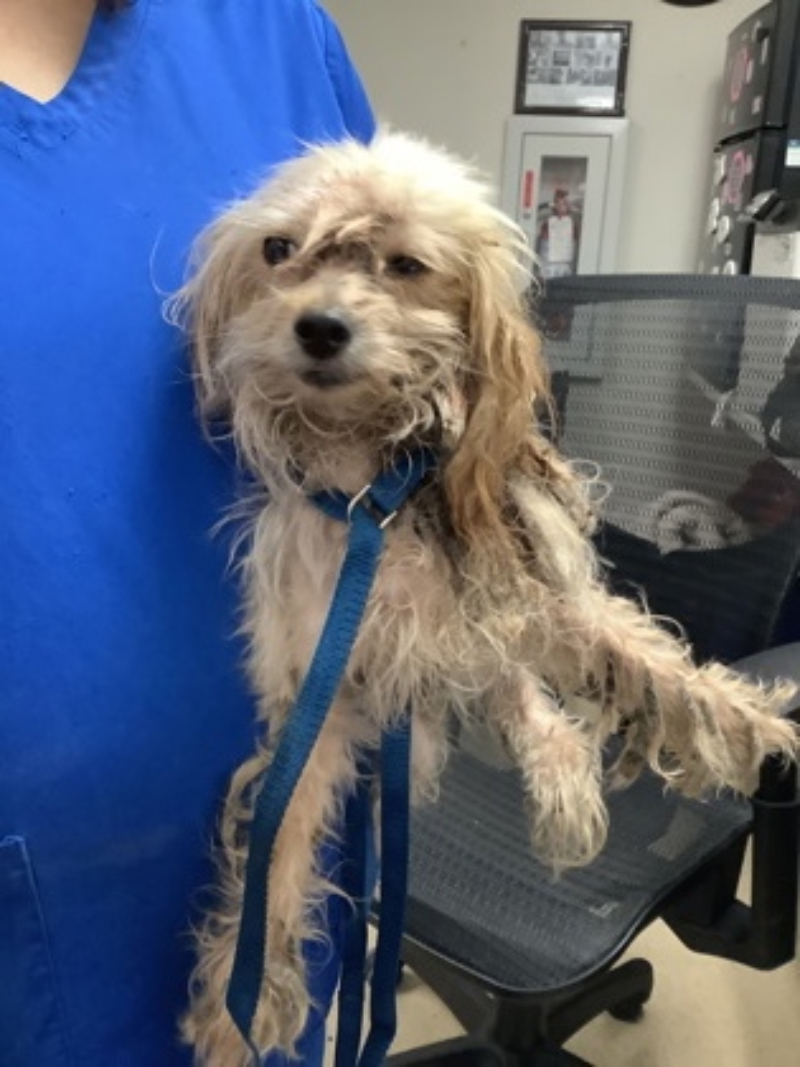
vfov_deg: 58.4
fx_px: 955
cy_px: 534
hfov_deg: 45.4
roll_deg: -2.1
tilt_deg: -17.9
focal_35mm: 31
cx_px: 400
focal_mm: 3.3
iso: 320
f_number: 2.4
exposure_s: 1/40
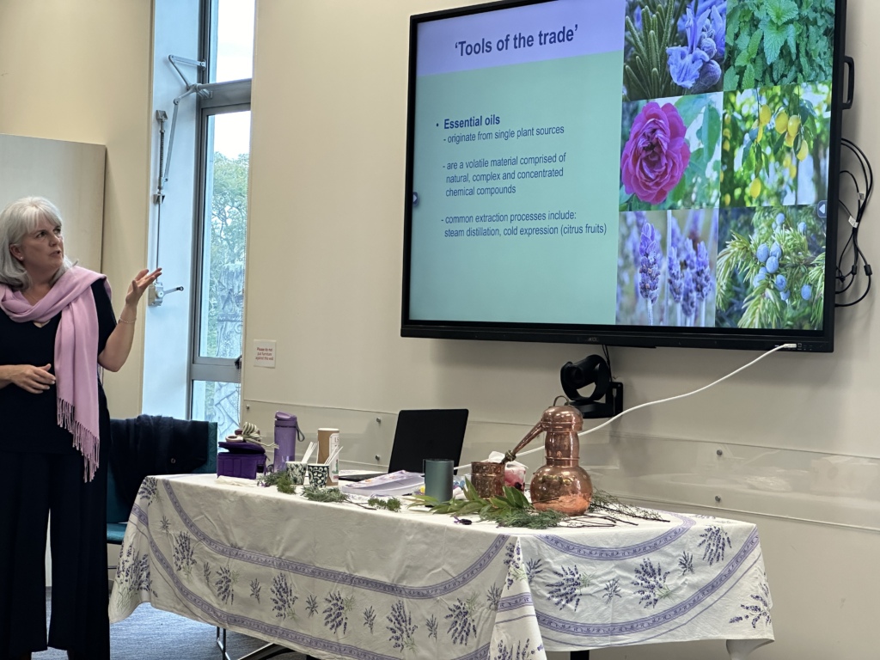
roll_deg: -2.3
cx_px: 440
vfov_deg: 19.1
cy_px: 330
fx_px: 1957
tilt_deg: +1.1
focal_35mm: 77
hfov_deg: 25.3
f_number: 2.8
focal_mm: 9
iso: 160
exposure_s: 1/100
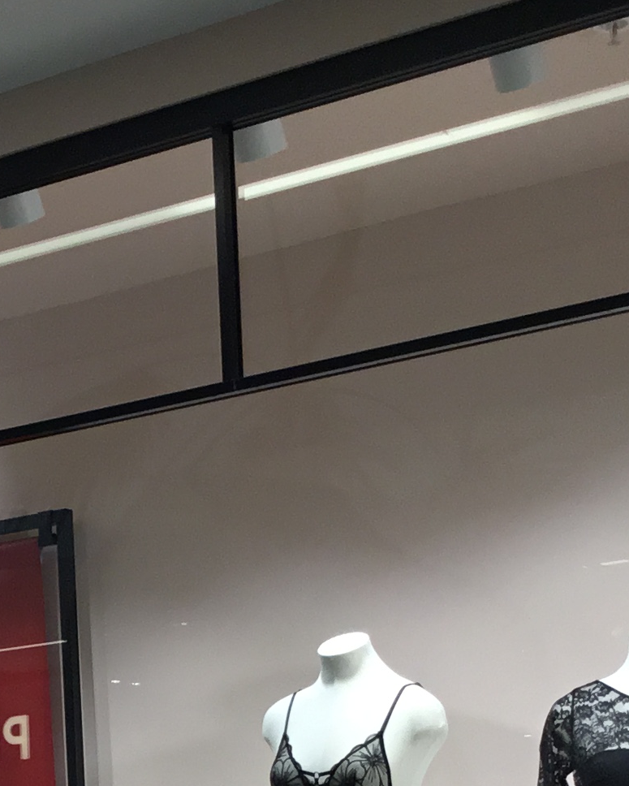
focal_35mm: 102
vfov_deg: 17.8
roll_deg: +3.1
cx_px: 95
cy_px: 976
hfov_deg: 15.0
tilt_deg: -0.8
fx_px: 2372
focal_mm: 3.3
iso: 32
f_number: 2.4
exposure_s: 1/100
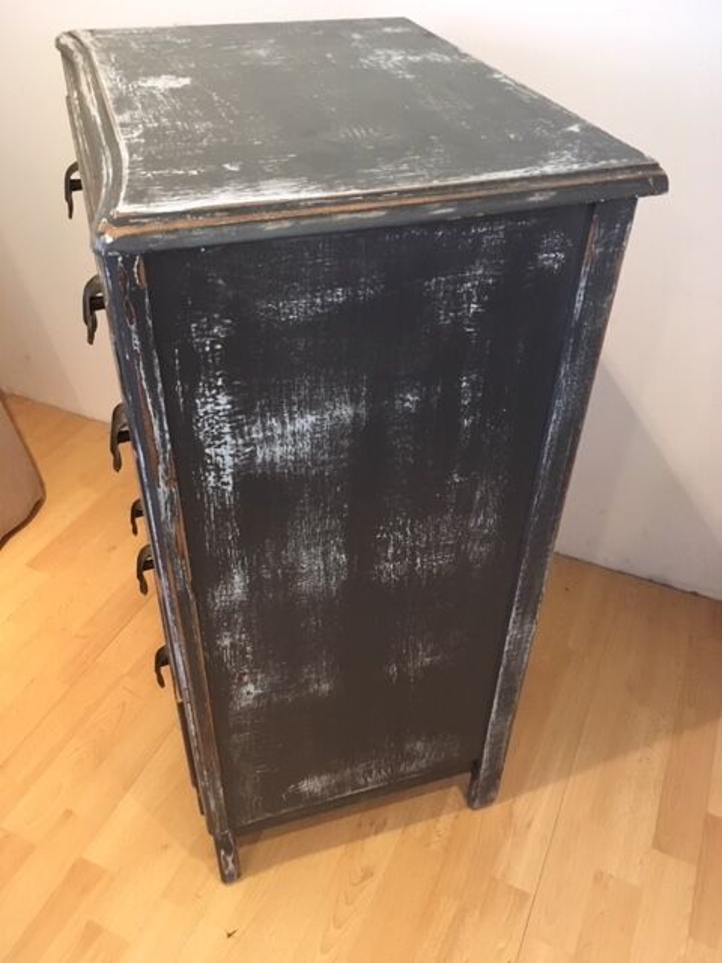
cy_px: 482
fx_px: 806
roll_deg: -3.3
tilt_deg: -42.0
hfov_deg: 48.2
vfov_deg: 61.7
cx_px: 361
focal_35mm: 29
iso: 320
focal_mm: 4.15
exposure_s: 1/17
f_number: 2.2
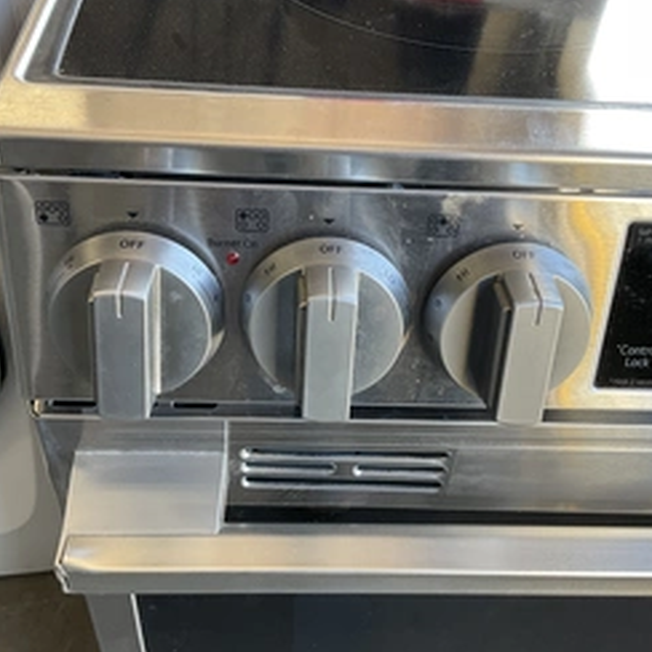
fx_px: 895
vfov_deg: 40.0
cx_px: 350
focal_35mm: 42
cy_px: 350
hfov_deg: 40.0
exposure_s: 1/60
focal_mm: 3
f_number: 1.8
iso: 40
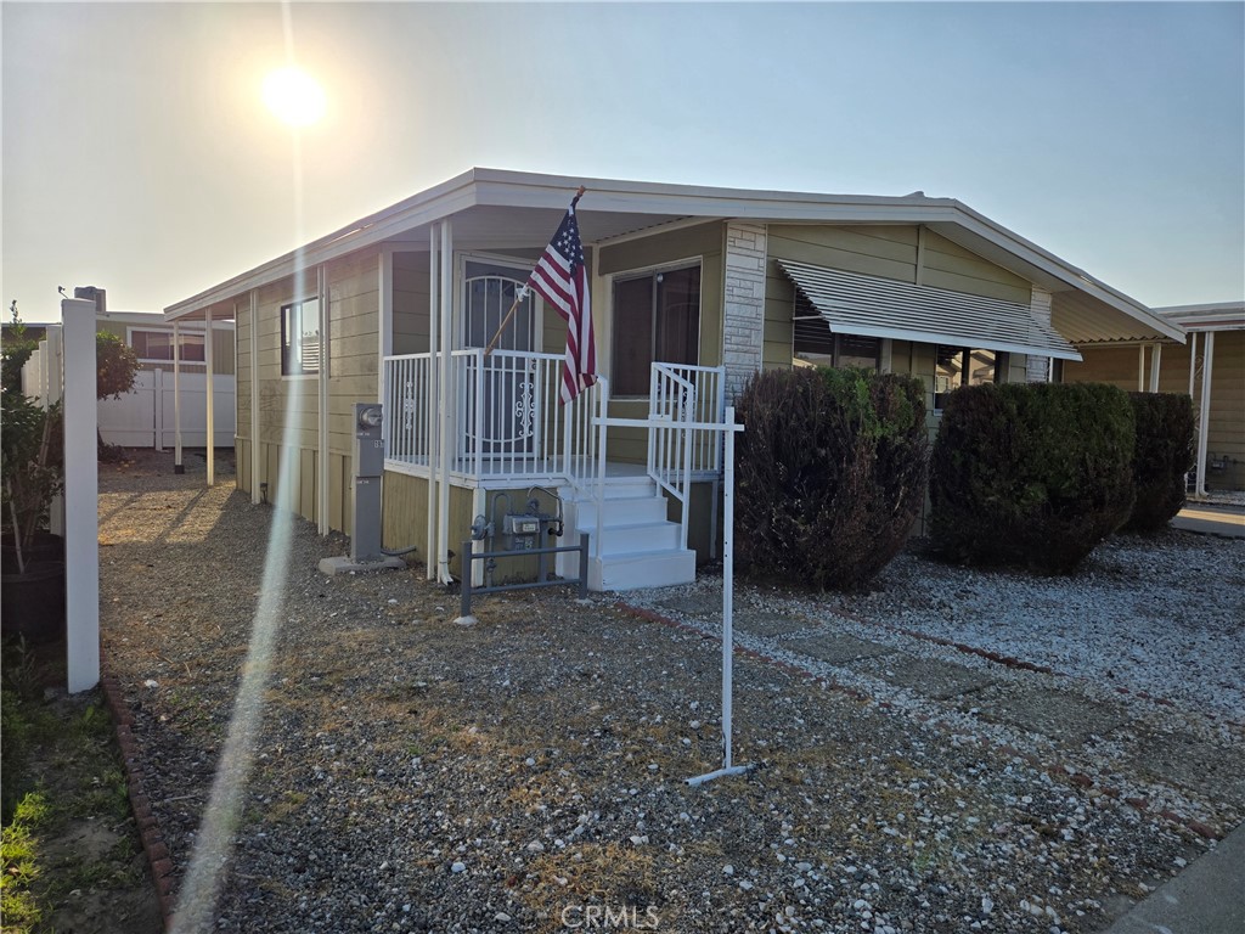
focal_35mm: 23
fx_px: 827
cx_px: 622
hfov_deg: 73.9
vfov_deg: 58.9
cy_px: 467
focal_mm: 5.4
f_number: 1.8
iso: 25
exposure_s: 1/3589
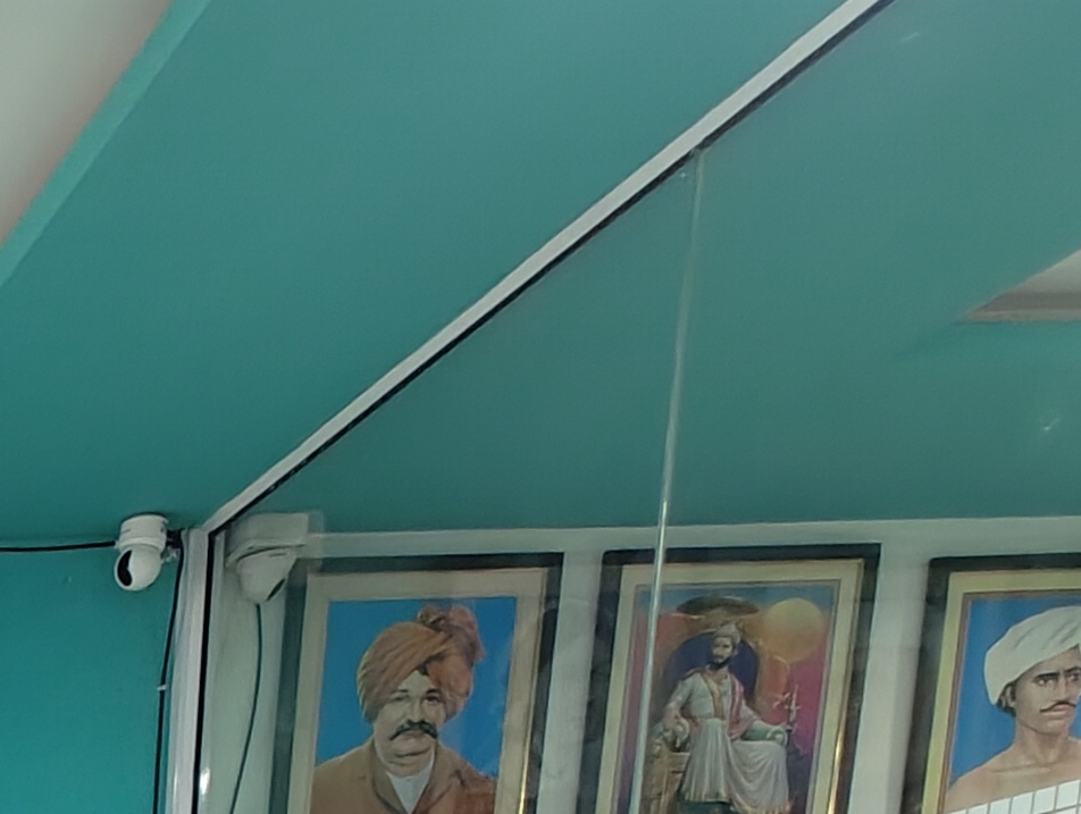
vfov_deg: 18.1
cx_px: -756
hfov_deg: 22.4
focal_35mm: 60
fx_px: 1877
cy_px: 1550
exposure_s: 1/50
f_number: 2.2
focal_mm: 2.15
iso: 659
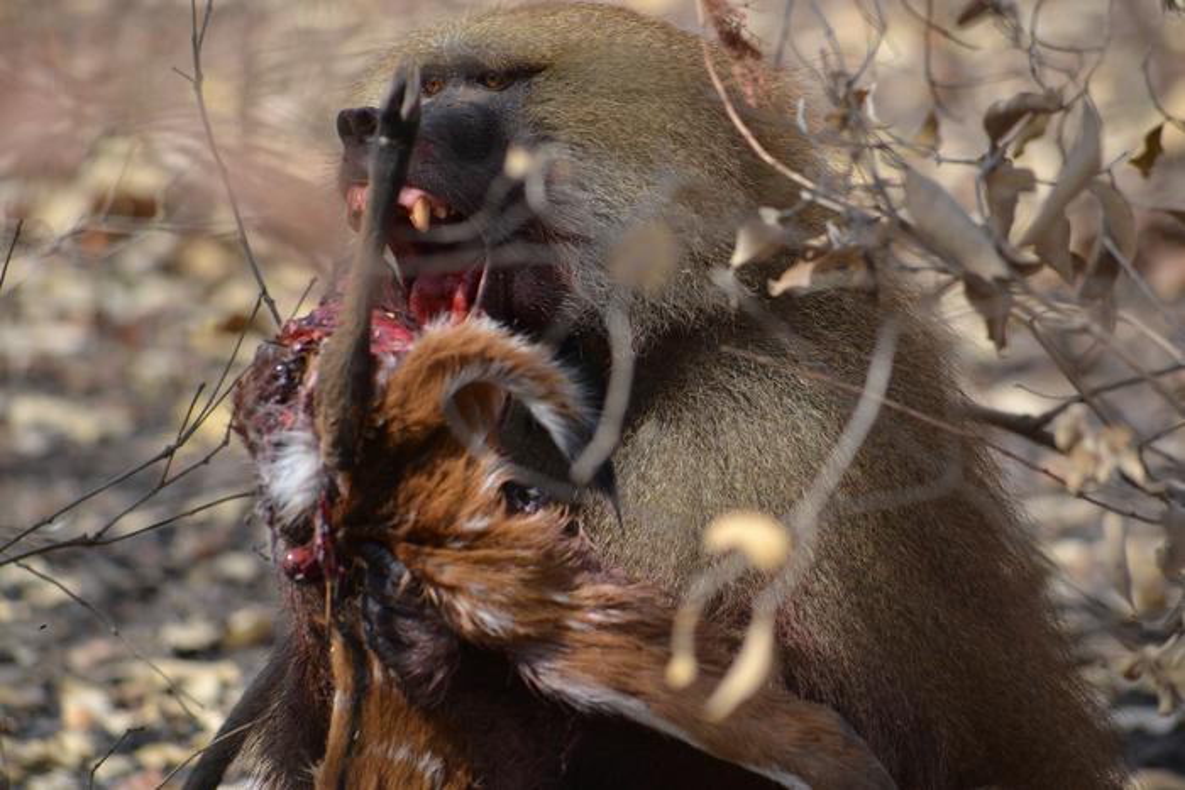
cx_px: 592
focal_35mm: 315
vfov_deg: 4.4
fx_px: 10370
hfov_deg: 6.5
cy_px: 395
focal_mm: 210
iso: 200
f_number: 5.6
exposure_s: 1/500
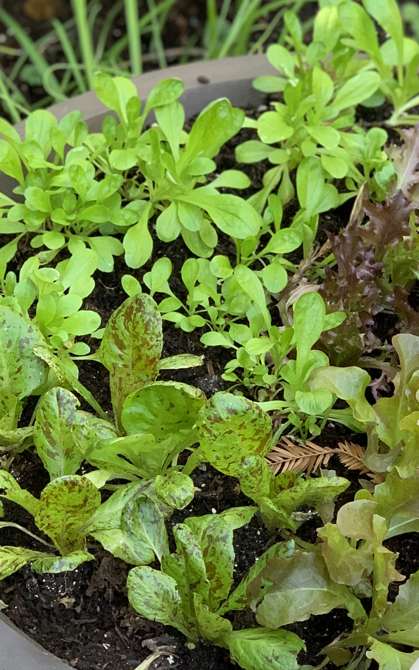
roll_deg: +1.4
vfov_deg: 17.7
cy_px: 284
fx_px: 2156
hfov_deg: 11.1
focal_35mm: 118
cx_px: 310
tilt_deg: -44.7
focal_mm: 6
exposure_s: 1/122
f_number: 2.4
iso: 100
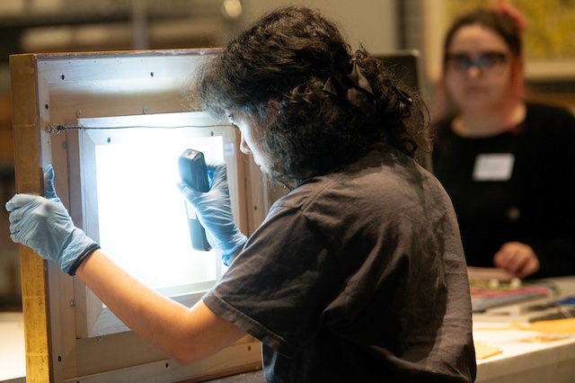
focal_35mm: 170
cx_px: 288
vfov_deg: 8.1
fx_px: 2714
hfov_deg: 12.1
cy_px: 192
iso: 4000
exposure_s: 1/200
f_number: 4
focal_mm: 170
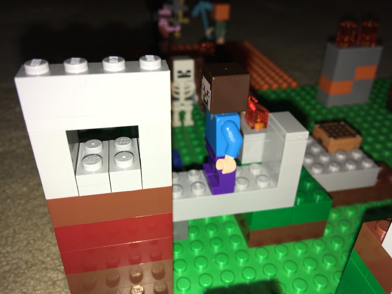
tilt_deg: -33.3
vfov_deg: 48.2
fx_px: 328
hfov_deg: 61.7
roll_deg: +0.2
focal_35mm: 29
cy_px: 147
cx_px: 196
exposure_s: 1/231
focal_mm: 4.15
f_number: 2.2
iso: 25
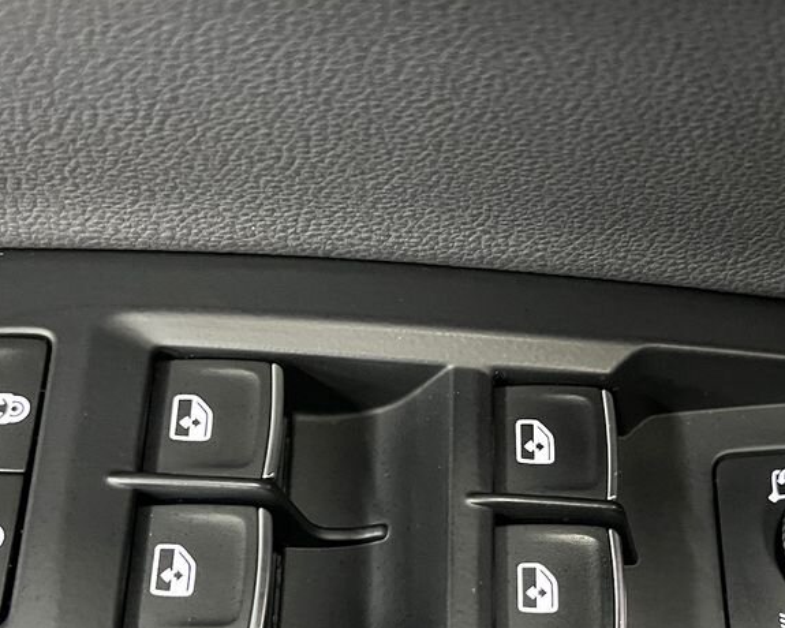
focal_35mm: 53
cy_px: 493
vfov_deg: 28.1
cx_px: 504
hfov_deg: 35.1
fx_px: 1231
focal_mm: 5.7
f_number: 1.5
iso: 640
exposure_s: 1/35
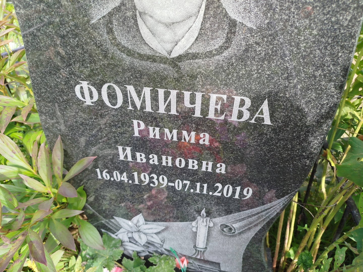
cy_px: 136
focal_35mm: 24
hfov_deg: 71.6
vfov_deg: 56.8
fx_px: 252
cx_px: 182
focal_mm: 5.31
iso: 50
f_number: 1.7
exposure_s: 1/225
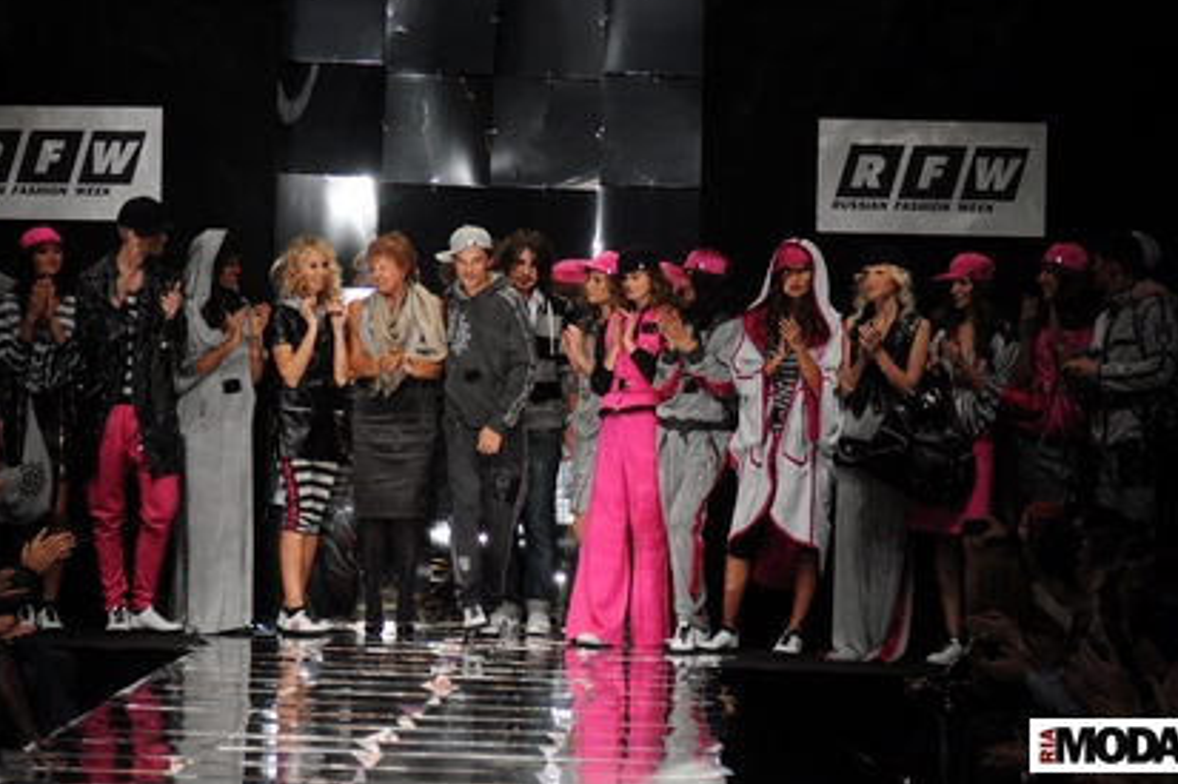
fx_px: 4939
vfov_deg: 9.1
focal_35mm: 151
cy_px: 309
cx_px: 482
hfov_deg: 13.6
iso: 800
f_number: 3.5
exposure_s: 1/250
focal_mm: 80
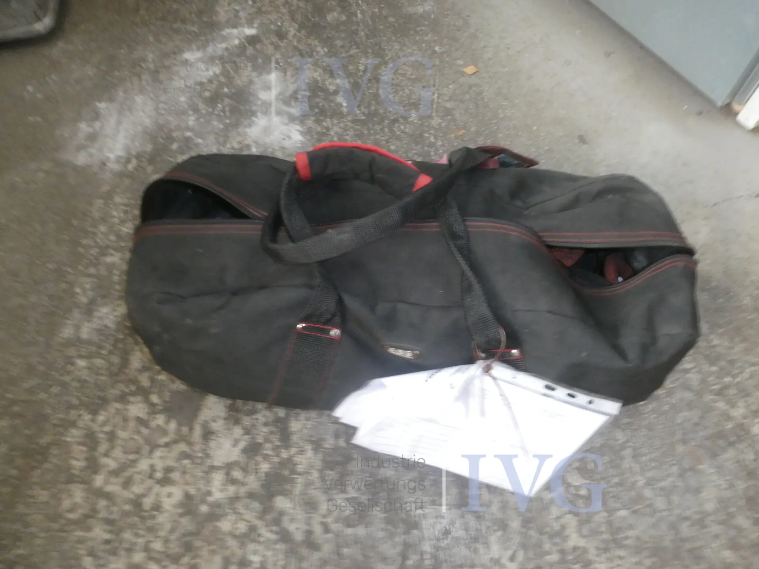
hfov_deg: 71.6
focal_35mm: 24
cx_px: 380
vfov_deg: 56.8
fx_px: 526
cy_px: 284
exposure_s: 1/60
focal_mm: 4.3
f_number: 3.3
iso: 800
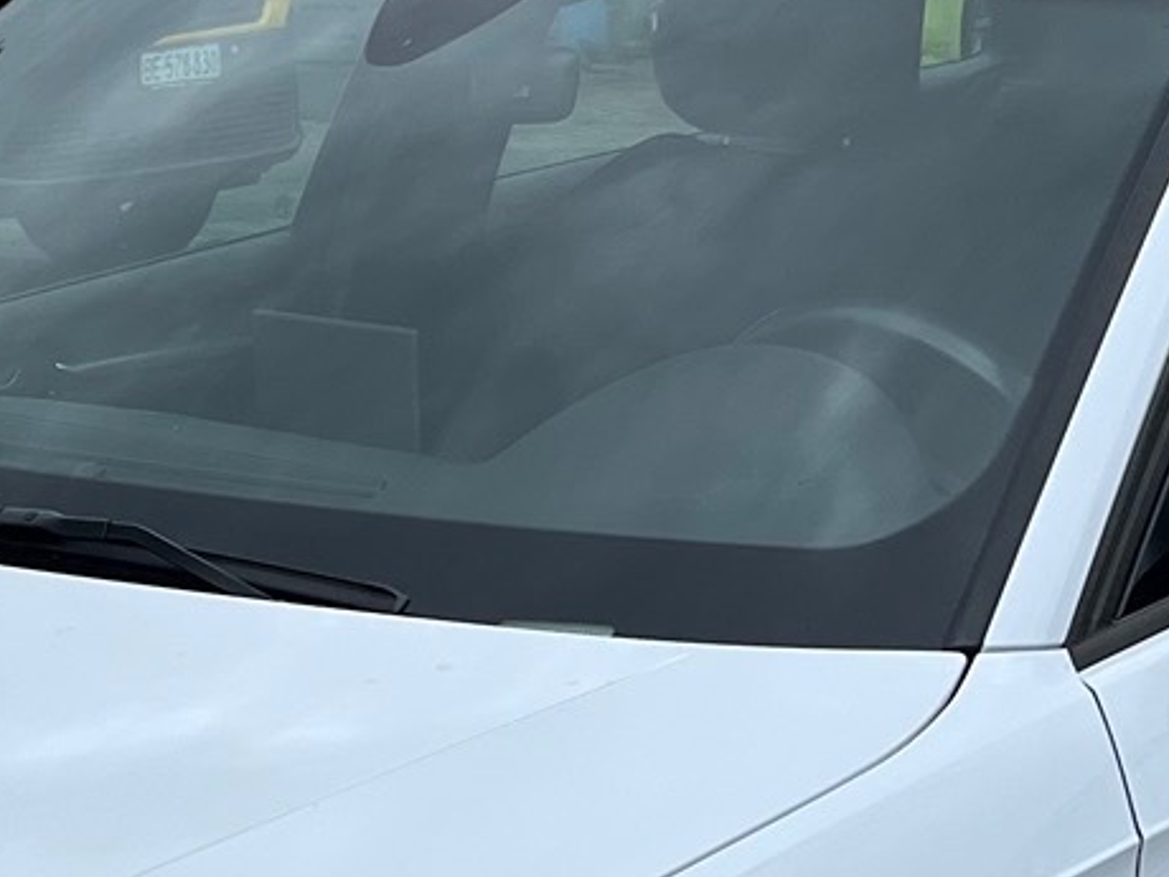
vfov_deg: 12.5
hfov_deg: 17.1
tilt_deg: -19.3
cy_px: 1213
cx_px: 188
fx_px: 3850
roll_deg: +0.4
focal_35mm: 114
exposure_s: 1/2410
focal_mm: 5.1
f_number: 1.6
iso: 50
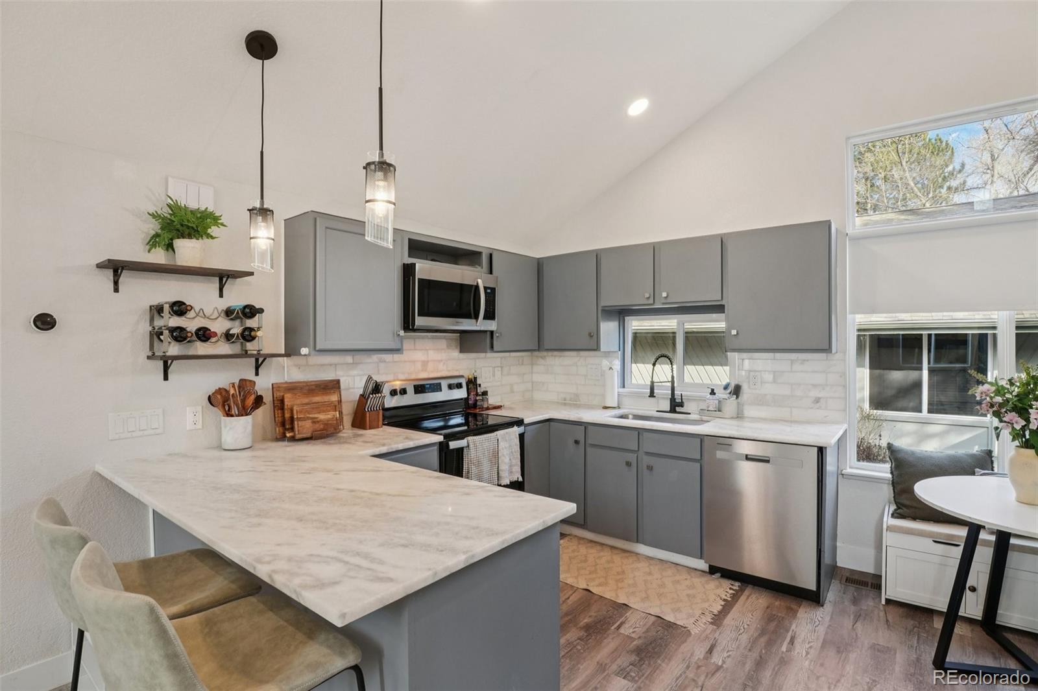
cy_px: 346
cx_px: 519
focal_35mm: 16
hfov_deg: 95.0
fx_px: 476
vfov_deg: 72.0
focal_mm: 11
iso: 400
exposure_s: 1/30
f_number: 8
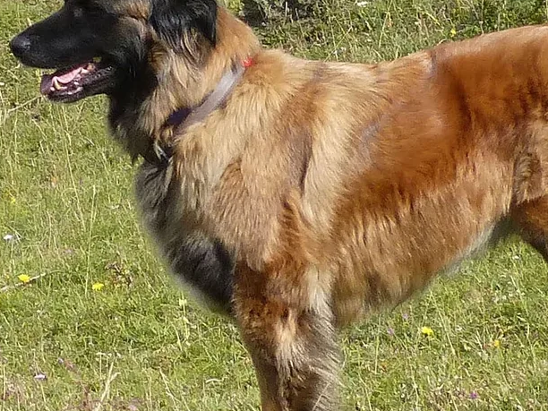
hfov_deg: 22.9
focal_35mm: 85
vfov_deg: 17.4
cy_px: 184
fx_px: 1346
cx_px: 363
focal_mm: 9.2
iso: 100
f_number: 4
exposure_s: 1/640
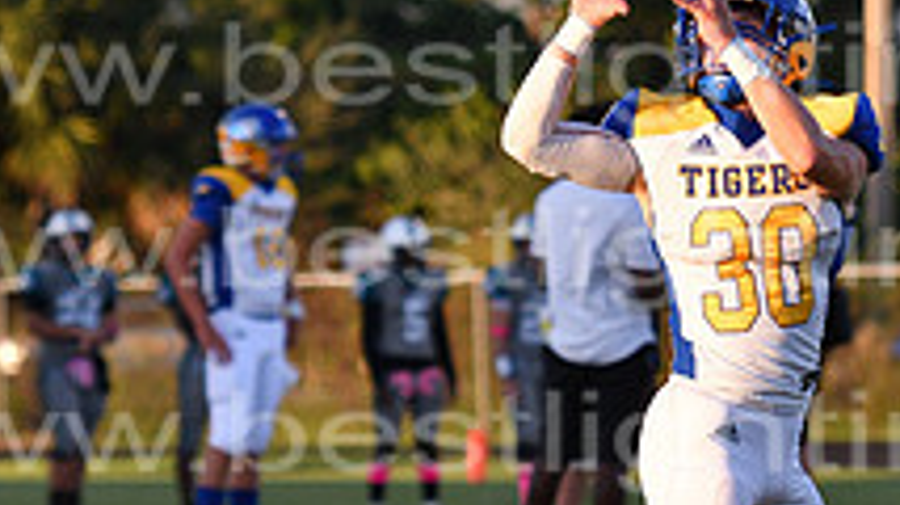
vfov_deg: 2.4
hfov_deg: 4.2
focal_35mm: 511
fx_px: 12186
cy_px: 166
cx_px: 778
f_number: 4
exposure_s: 1/2000
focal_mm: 120
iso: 400
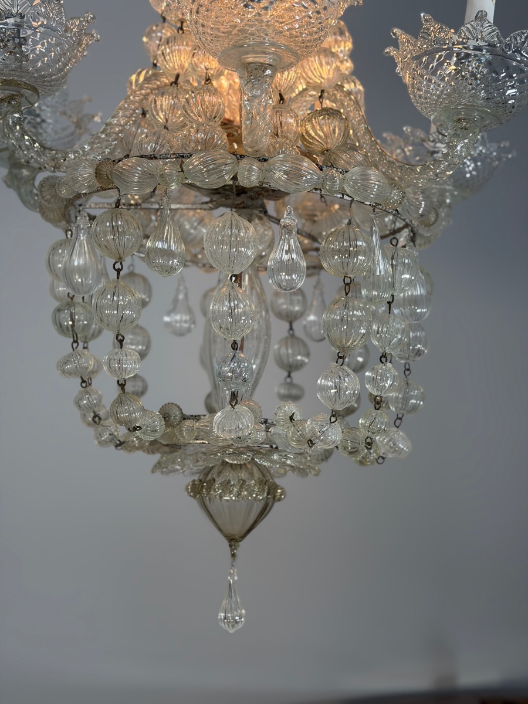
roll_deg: -1.1
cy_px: 352
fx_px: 976
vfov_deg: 39.7
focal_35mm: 48
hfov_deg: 30.3
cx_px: 264
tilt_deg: +6.0
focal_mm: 6.76
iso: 80
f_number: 1.78
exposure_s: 1/100
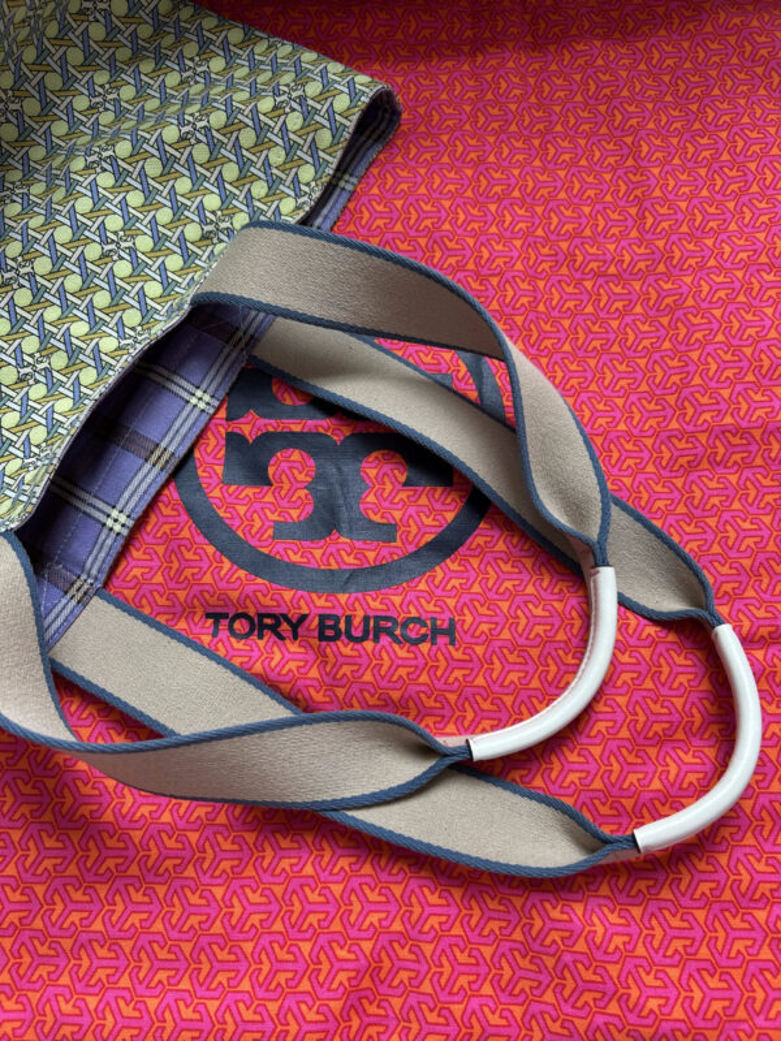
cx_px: 390
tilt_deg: -73.2
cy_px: 520
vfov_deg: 67.3
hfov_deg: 53.1
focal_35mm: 26
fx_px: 782
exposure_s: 1/121
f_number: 1.5
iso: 64
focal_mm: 5.7
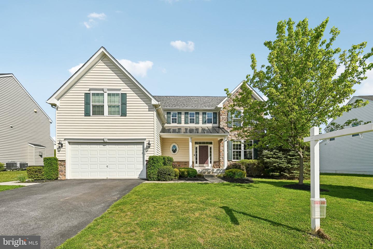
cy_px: 124
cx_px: 186
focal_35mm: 14
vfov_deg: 81.2
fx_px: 145
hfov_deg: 104.3
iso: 100
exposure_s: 1/640
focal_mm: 14
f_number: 8
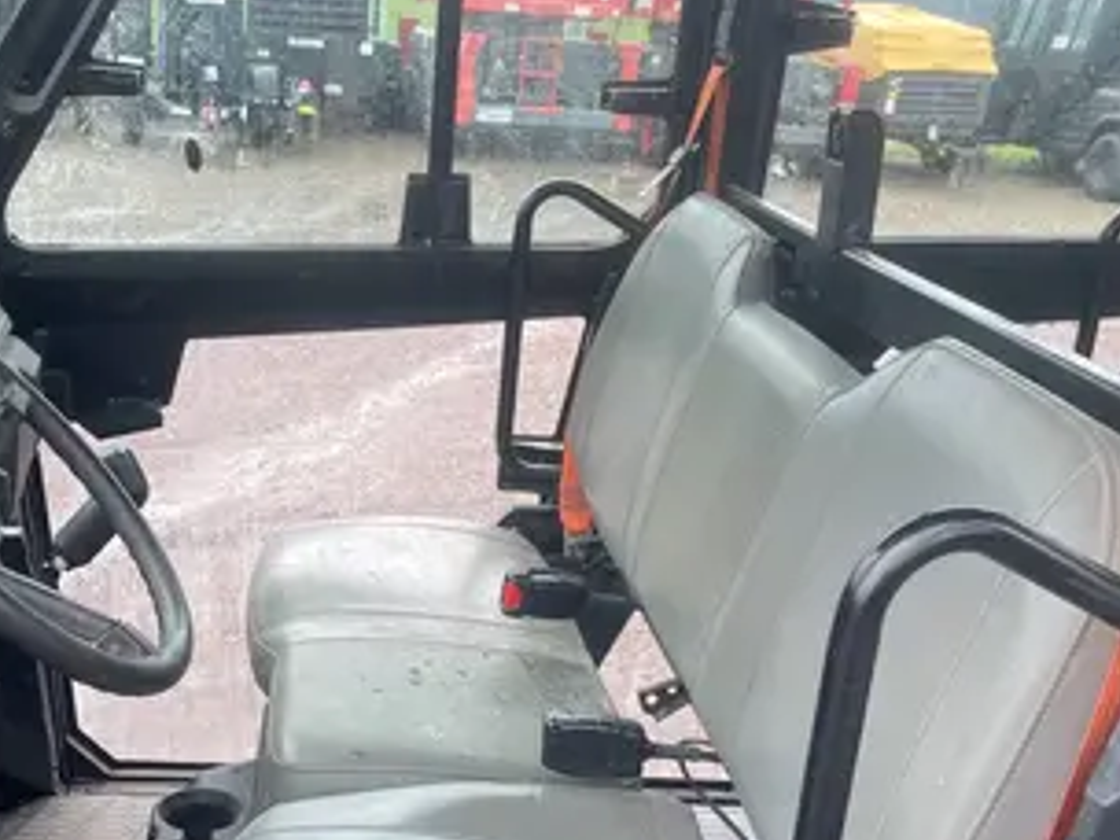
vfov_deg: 30.4
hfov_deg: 39.8
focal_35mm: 47
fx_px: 1521
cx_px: 339
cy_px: 624
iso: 32
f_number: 1.6
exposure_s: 1/584
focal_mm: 4.2
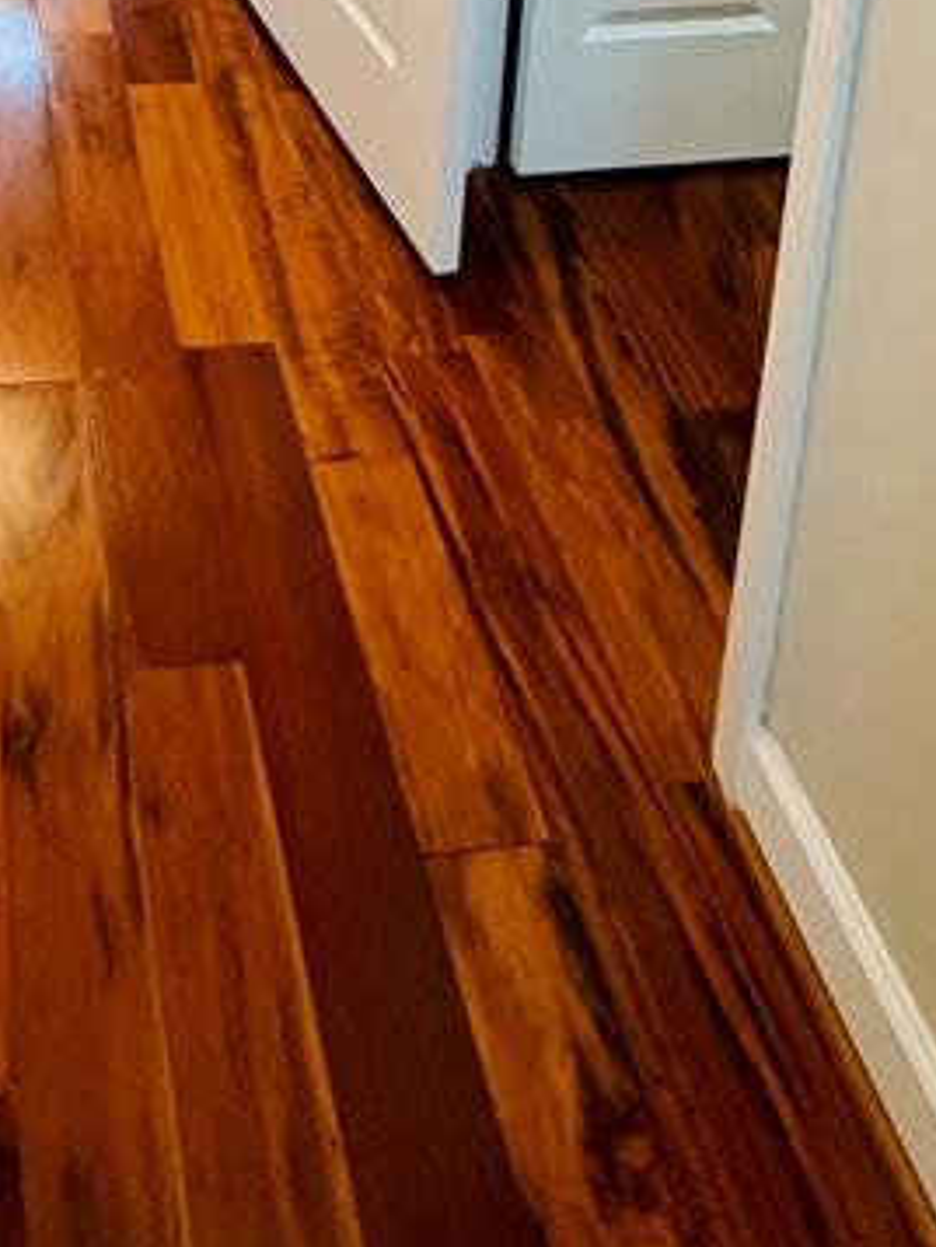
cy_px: -419
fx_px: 1693
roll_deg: -1.9
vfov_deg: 30.6
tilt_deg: -11.7
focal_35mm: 47
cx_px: 143
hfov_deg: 29.9
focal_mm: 2.22
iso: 320
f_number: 2.2
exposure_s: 1/60
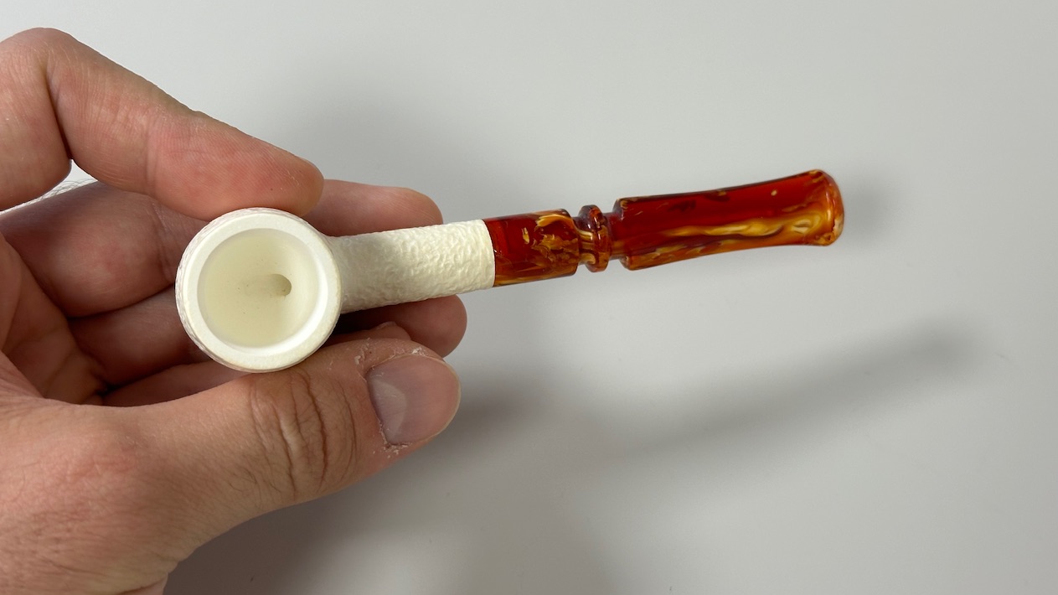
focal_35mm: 53
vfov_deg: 22.6
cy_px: 254
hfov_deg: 39.2
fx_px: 1487
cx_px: 523
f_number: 1.78
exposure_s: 1/82
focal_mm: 6.86
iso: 80
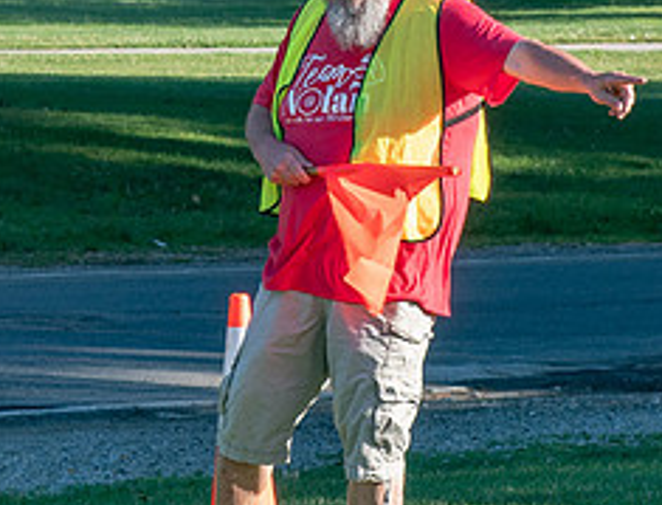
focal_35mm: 401
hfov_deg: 4.9
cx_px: 339
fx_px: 7712
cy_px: 97
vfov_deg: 3.7
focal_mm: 58
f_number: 7.1
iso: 200
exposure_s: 1/160
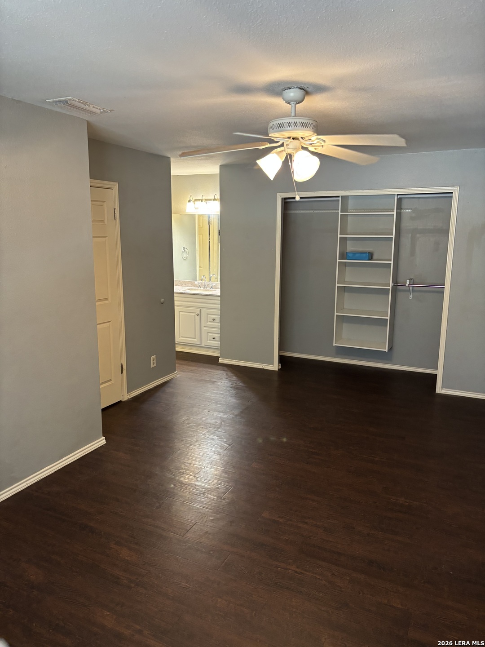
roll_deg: -1.0
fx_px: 486
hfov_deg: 53.1
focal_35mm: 26
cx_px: 242
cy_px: 324
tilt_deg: -10.4
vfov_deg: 67.3
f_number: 1.6
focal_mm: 5.96
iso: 250
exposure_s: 1/60
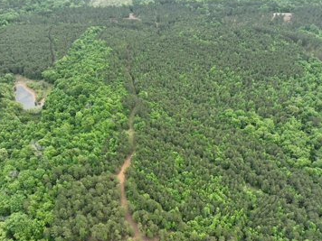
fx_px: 251
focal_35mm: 27
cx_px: 143
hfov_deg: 65.1
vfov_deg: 51.3
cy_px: 115
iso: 110
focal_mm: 12.29
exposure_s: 1/500
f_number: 2.8
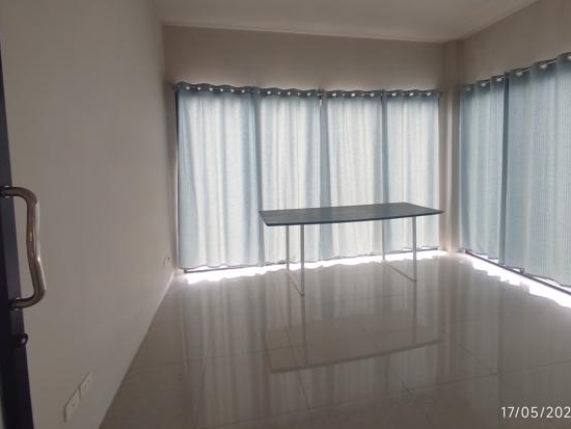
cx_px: 300
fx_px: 297
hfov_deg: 87.7
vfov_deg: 71.2
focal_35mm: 18
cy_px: 182
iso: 50
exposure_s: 1/50
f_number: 2.2
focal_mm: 1.65
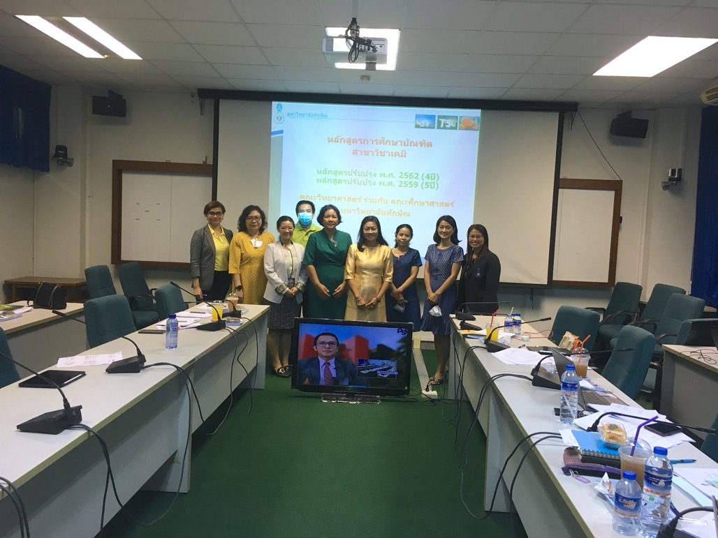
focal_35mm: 29
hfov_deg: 61.7
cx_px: 359
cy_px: 269
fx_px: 602
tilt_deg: -5.0
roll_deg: -2.6
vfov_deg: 48.2
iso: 80
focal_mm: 4.15
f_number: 2.2
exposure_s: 1/33
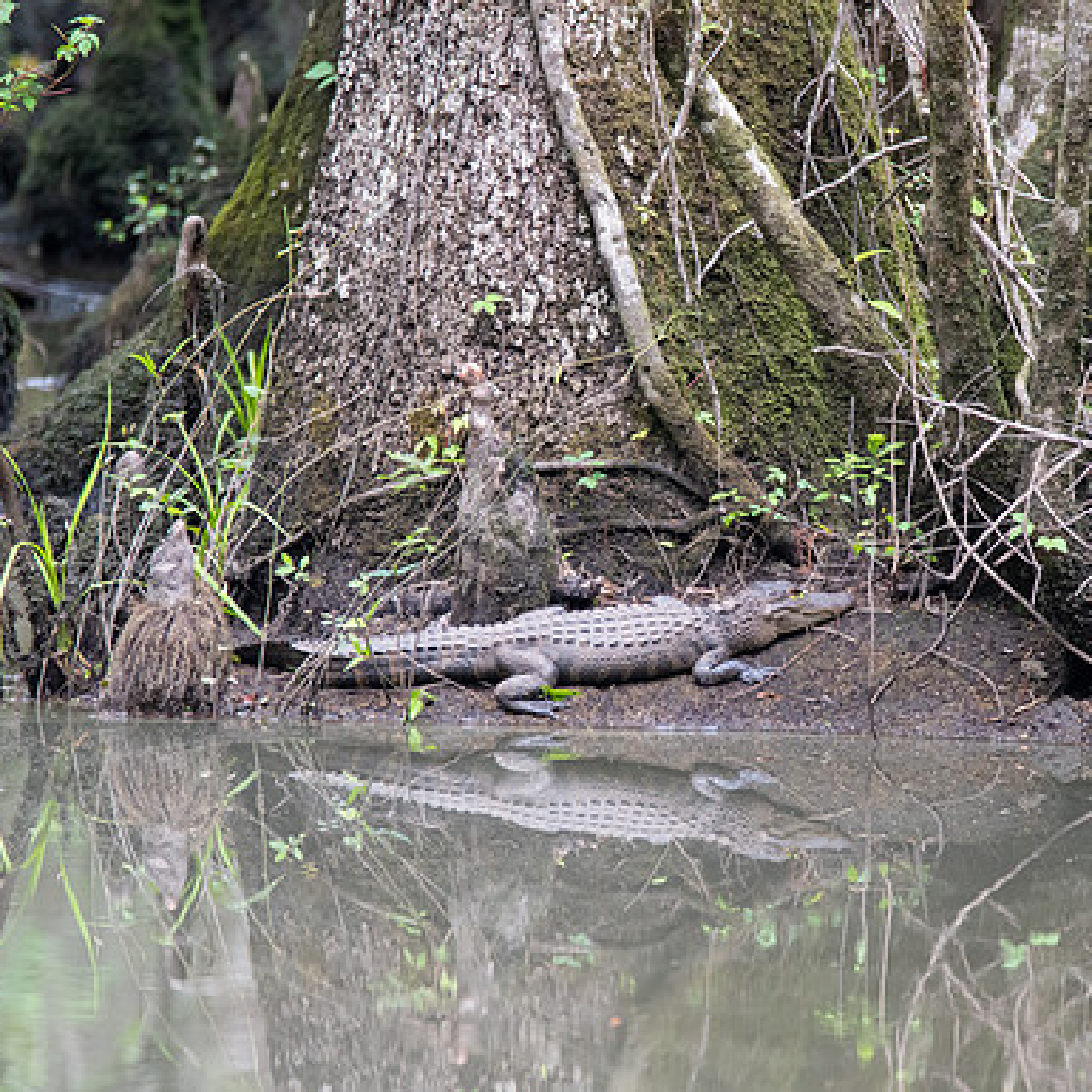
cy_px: 508
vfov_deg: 1.7
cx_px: 723
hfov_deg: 1.7
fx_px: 37439
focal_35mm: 1049
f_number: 6.3
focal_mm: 600
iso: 1250
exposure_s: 1/160
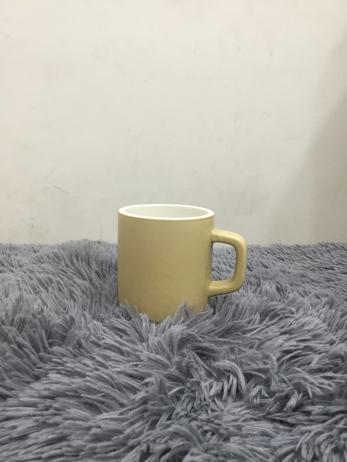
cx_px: 174
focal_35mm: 31
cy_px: 231
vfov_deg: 58.4
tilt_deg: -11.1
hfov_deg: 45.4
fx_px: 414
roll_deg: -0.7
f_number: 2.4
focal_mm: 3.3
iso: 100
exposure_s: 1/33
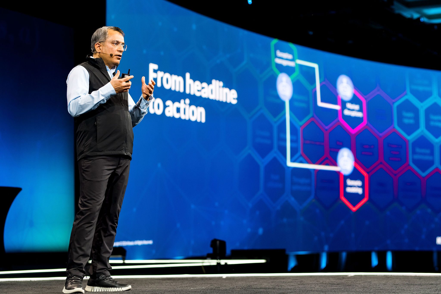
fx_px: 1080
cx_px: 218
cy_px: 145
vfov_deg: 15.5
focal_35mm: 88
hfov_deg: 23.1
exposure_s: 1/100
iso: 800
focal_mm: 85
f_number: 2.8
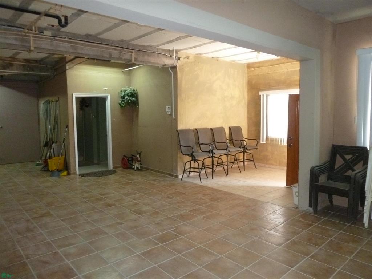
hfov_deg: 69.4
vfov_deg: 54.9
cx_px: 186
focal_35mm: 25
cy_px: 140
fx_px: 269
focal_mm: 4.1
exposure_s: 1/30
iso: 400
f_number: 3.3
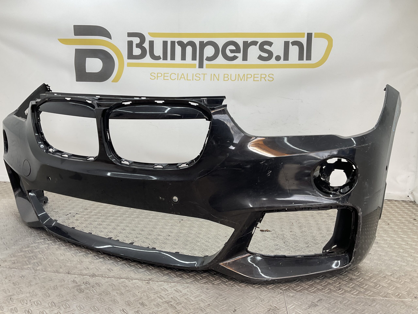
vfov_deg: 48.2
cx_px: 209
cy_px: 157
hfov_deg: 61.7
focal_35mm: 29
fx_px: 350
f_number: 1.8
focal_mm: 3
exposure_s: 1/100
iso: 16
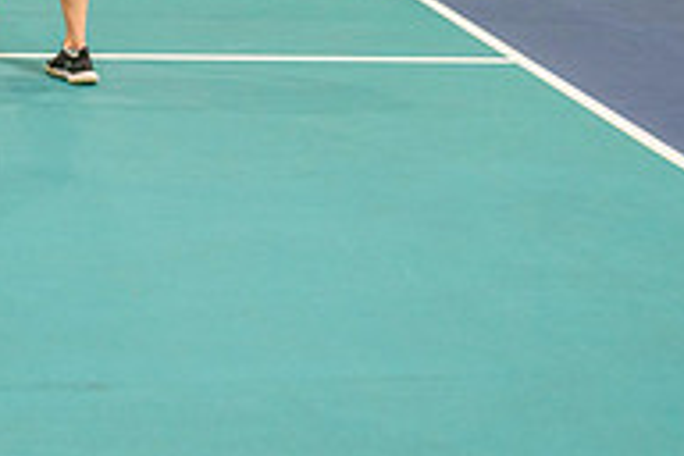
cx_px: -296
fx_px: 2242
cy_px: -134
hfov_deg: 16.1
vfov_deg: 11.3
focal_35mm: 118
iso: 1600
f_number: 4.5
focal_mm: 39
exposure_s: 1/200
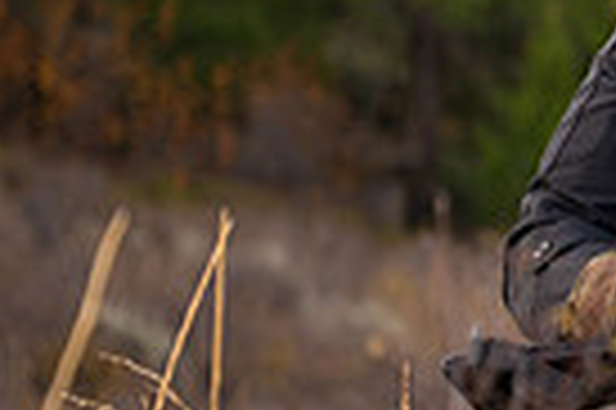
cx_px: 1286
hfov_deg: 6.2
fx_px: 5503
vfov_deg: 4.3
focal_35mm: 322
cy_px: 294
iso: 1250
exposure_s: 1/1250
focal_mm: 70
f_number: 3.2
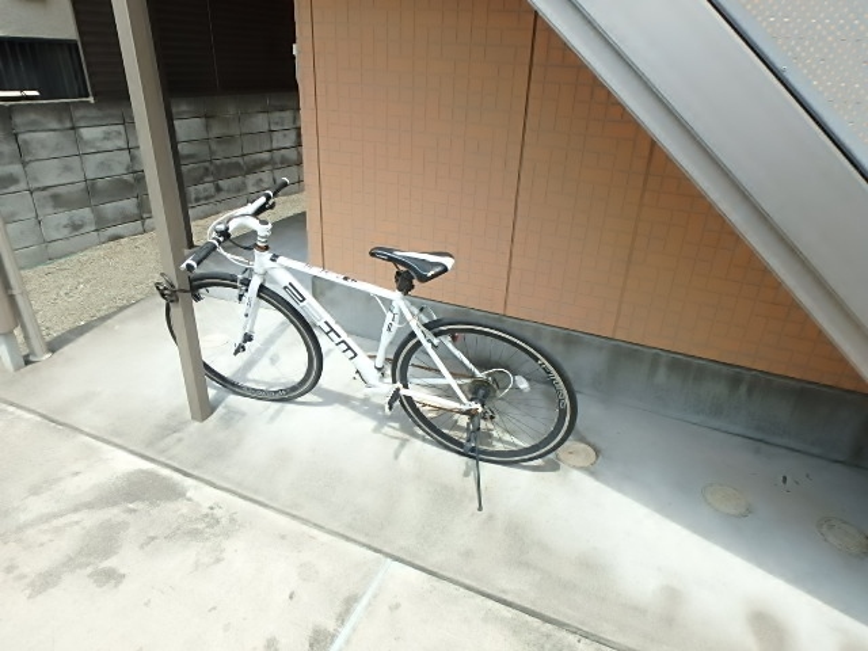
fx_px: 527
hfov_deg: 79.0
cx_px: 434
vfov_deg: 63.4
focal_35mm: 21
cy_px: 326
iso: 125
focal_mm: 3.7
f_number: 3.5
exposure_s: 1/800
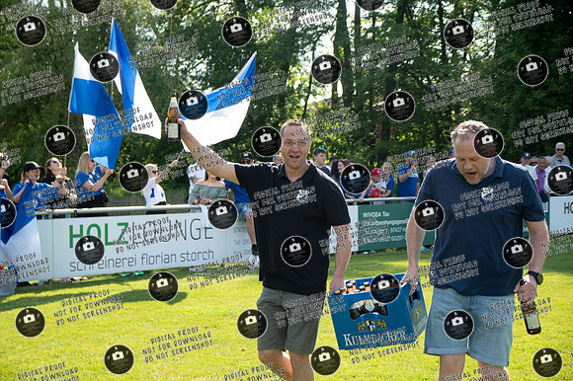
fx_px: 1193
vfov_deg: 18.2
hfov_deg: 27.0
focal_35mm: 75
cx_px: 286
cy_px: 190
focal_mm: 50
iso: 280
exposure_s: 1/1000
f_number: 4
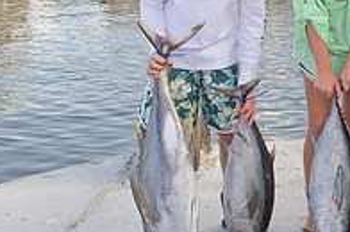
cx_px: 450
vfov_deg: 18.6
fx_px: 689
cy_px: -2
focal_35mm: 71
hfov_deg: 24.9
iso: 400
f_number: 8
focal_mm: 24
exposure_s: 1/250
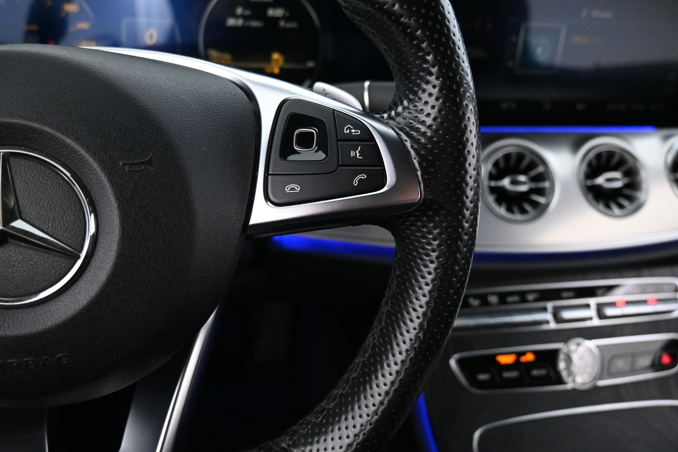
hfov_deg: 73.7
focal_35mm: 24
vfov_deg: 53.1
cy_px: 226
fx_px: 452
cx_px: 339
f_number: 3.5
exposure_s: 1/25
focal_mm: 16
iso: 4000
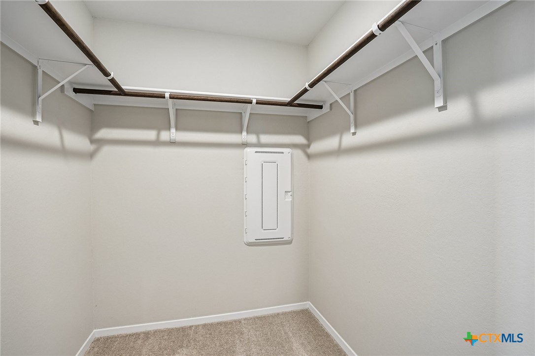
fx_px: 238
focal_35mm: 16
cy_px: 178
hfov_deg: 96.8
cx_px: 268
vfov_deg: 73.7
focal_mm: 16
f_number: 9
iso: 400
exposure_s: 1/5
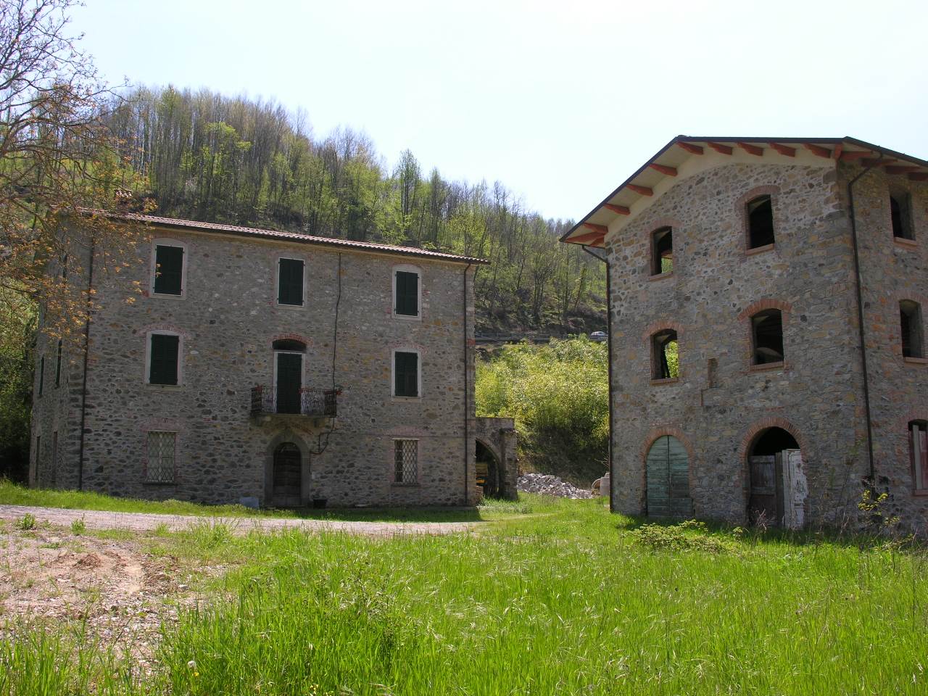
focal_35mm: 35
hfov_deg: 52.6
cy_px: 348
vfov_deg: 40.7
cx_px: 464
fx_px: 938
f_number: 5.6
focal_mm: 8.9
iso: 50
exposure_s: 1/153
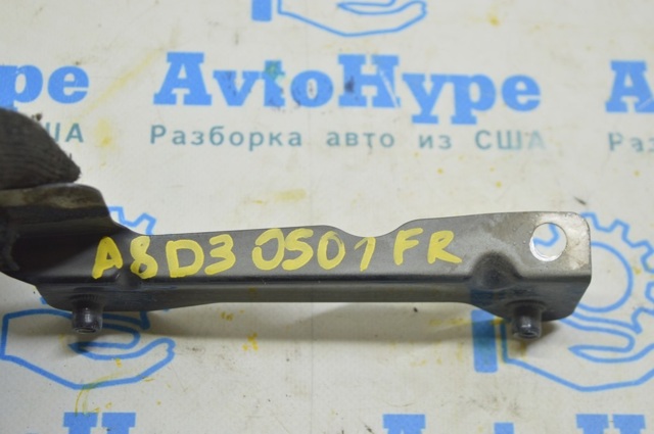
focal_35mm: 72
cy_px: 217
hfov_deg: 28.1
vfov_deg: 18.9
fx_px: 1306
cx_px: 327
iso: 400
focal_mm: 48
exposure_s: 1/20
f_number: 5.6
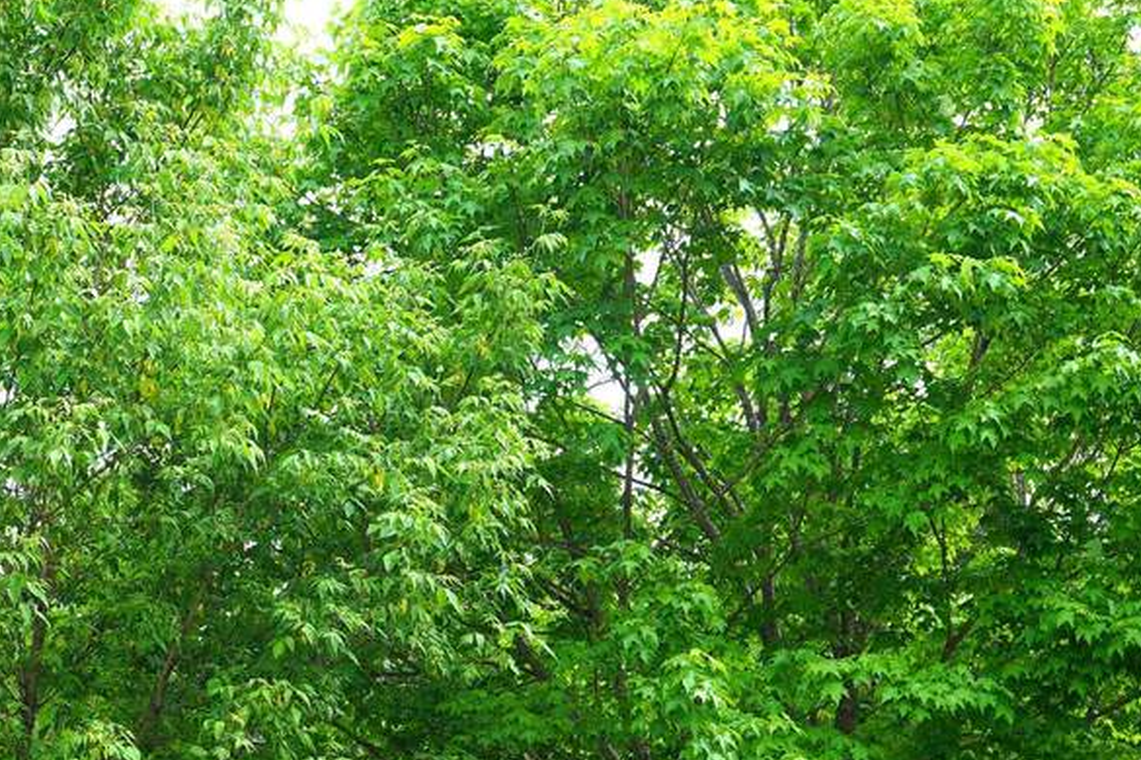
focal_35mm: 70
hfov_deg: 28.3
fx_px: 2218
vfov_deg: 19.4
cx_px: 244
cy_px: 506
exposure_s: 1/100
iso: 100
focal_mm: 32
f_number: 6.3
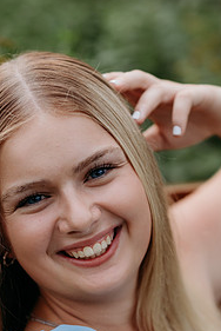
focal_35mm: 136
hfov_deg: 10.1
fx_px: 1249
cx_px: 80
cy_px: 233
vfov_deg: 15.0
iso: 640
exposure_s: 1/200
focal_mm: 85
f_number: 2.5
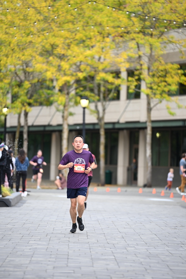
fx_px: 1549
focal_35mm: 200
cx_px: 93
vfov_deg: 10.3
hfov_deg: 6.9
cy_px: 140
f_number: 2.8
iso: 640
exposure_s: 1/1250
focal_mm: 200
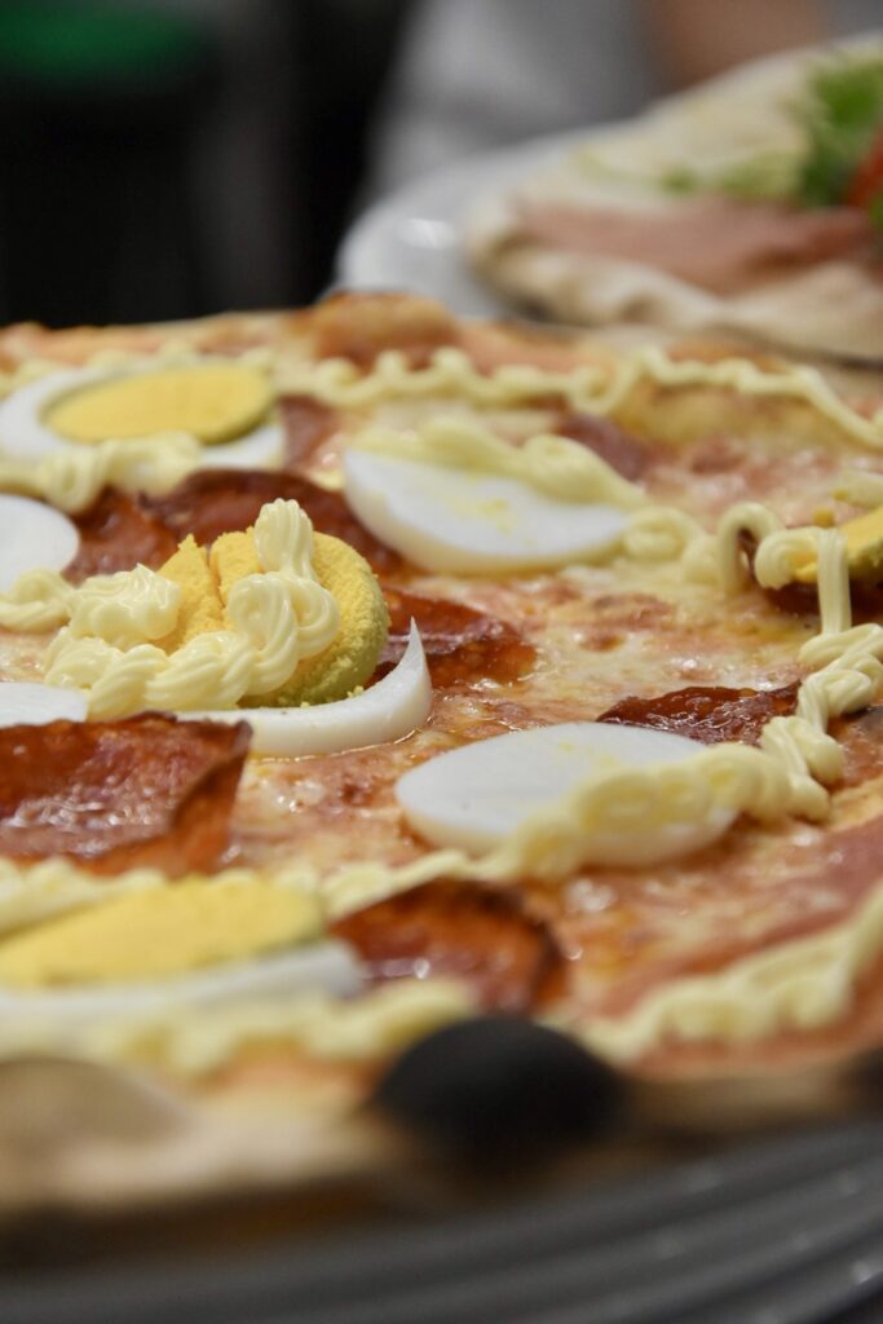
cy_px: 662
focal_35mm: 112
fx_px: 4137
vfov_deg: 18.2
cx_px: 442
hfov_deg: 12.2
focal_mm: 75
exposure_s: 1/125
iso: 1800
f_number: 5.3
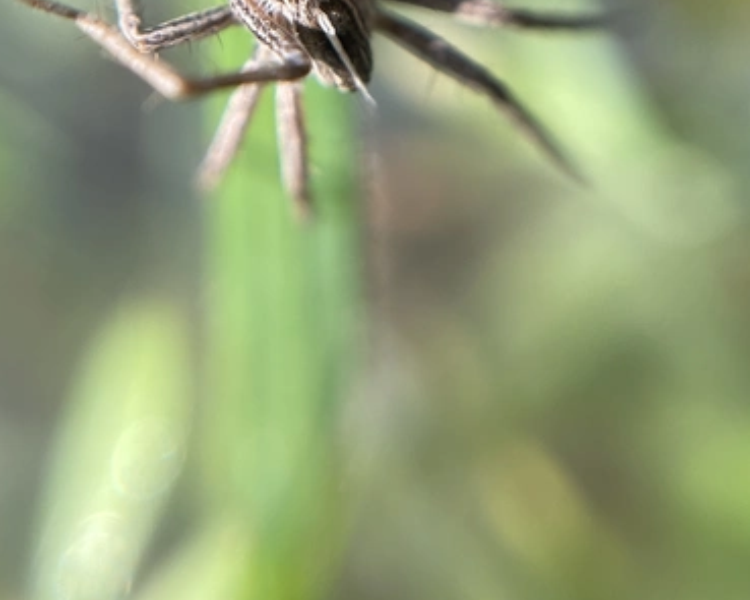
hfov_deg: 41.9
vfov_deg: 31.5
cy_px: -4
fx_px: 976
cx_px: 317
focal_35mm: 44
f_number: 1.6
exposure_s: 1/384
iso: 32
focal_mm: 4.2
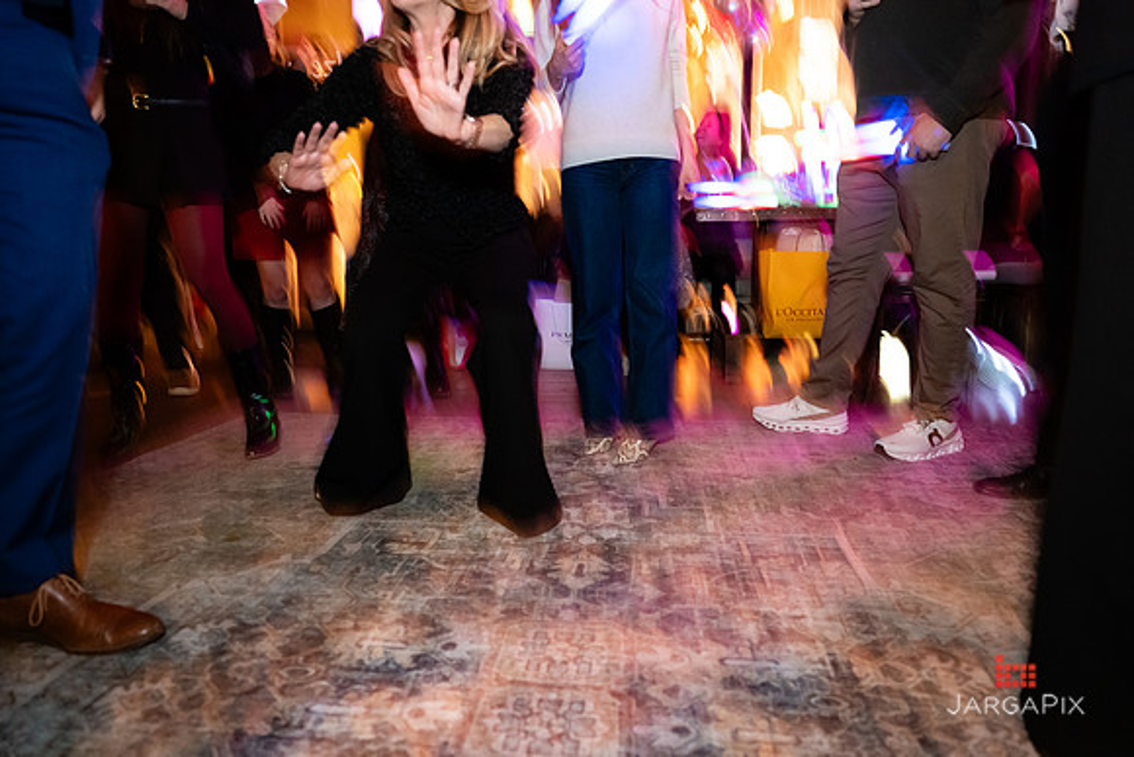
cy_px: 378
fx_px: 803
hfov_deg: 70.5
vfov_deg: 50.5
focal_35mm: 25
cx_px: 567
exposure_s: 1/15
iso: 3200
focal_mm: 24
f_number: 2.8
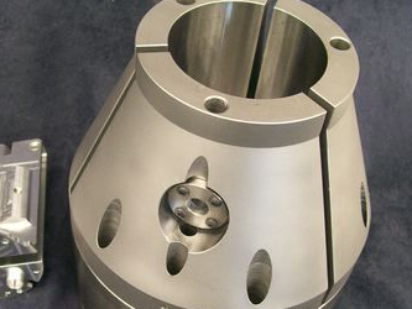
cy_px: 190
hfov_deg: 35.3
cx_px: 146
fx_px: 643
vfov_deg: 27.0
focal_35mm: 54
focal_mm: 6
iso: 160
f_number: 2.7
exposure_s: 1/21.6
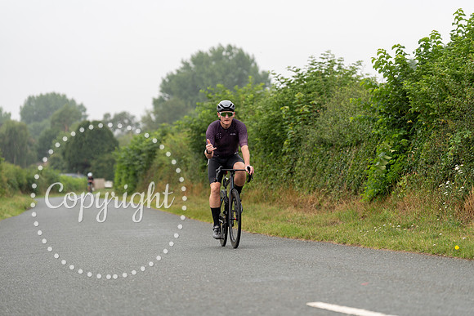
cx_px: 237
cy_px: 158
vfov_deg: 10.7
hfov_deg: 16.0
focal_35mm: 128
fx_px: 1686
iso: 250
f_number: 3.2
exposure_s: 1/400
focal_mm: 128
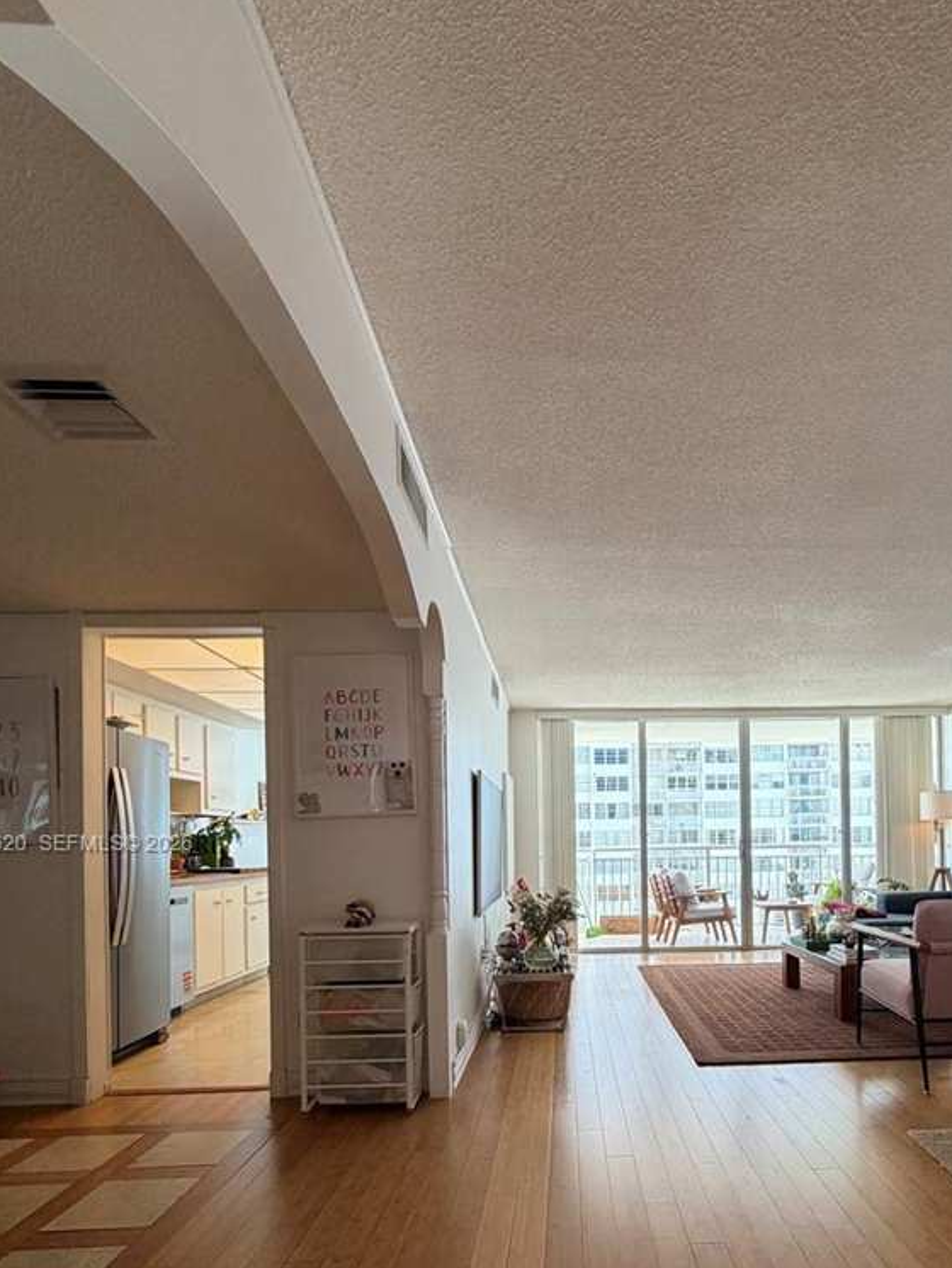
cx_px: 593
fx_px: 733
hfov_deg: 65.1
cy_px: 845
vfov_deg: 79.1
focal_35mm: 20
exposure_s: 1/120
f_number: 2.2
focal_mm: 2.22
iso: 160
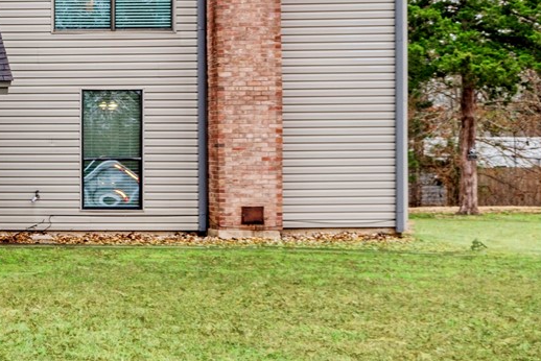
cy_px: 165
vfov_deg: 15.5
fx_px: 1323
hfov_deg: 19.8
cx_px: -285
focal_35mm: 88
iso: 100
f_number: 7.1
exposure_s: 1/5
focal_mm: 21
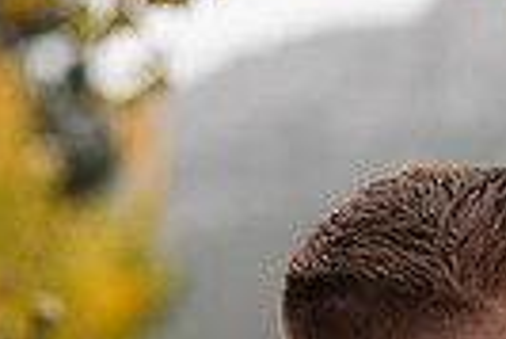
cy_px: 499
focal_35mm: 218
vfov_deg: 6.2
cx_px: 662
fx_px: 3067
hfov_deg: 9.3
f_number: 2.5
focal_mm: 50
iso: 160
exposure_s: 1/200
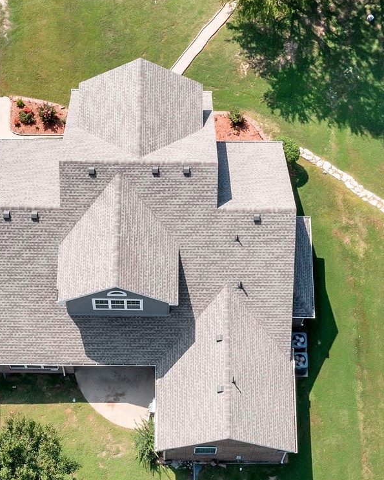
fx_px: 1022
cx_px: 174
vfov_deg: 26.2
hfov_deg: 21.3
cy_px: 323
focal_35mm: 72
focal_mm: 10.26
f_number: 7.1
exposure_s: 1/200
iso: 100
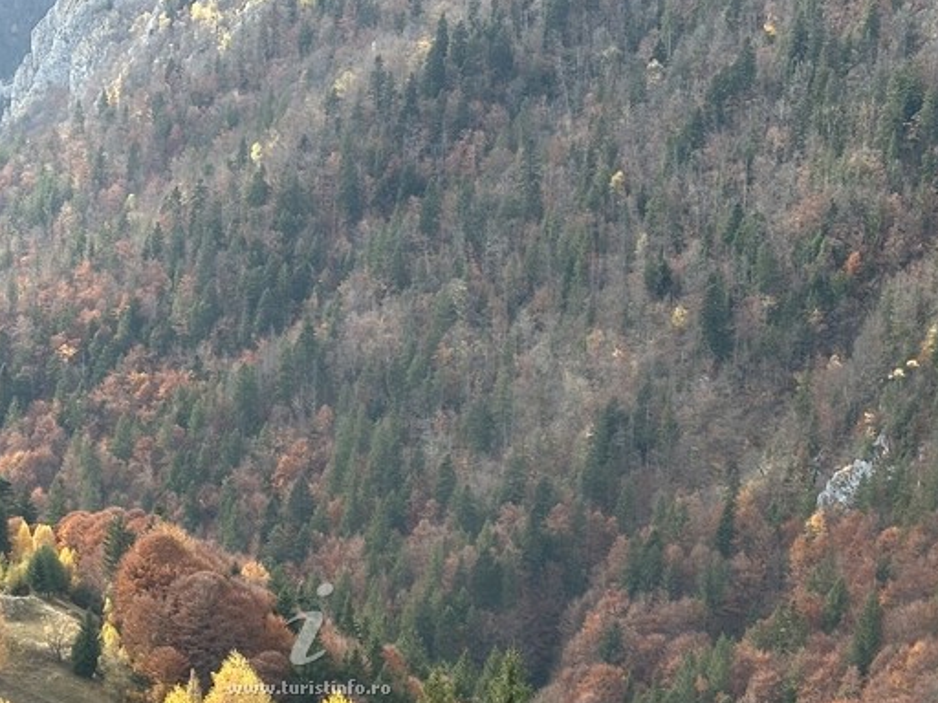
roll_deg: -2.8
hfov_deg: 20.3
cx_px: 277
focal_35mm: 96
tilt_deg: -8.1
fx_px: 2601
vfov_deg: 15.3
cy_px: 604
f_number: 1.78
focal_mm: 6.86
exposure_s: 1/830
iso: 64
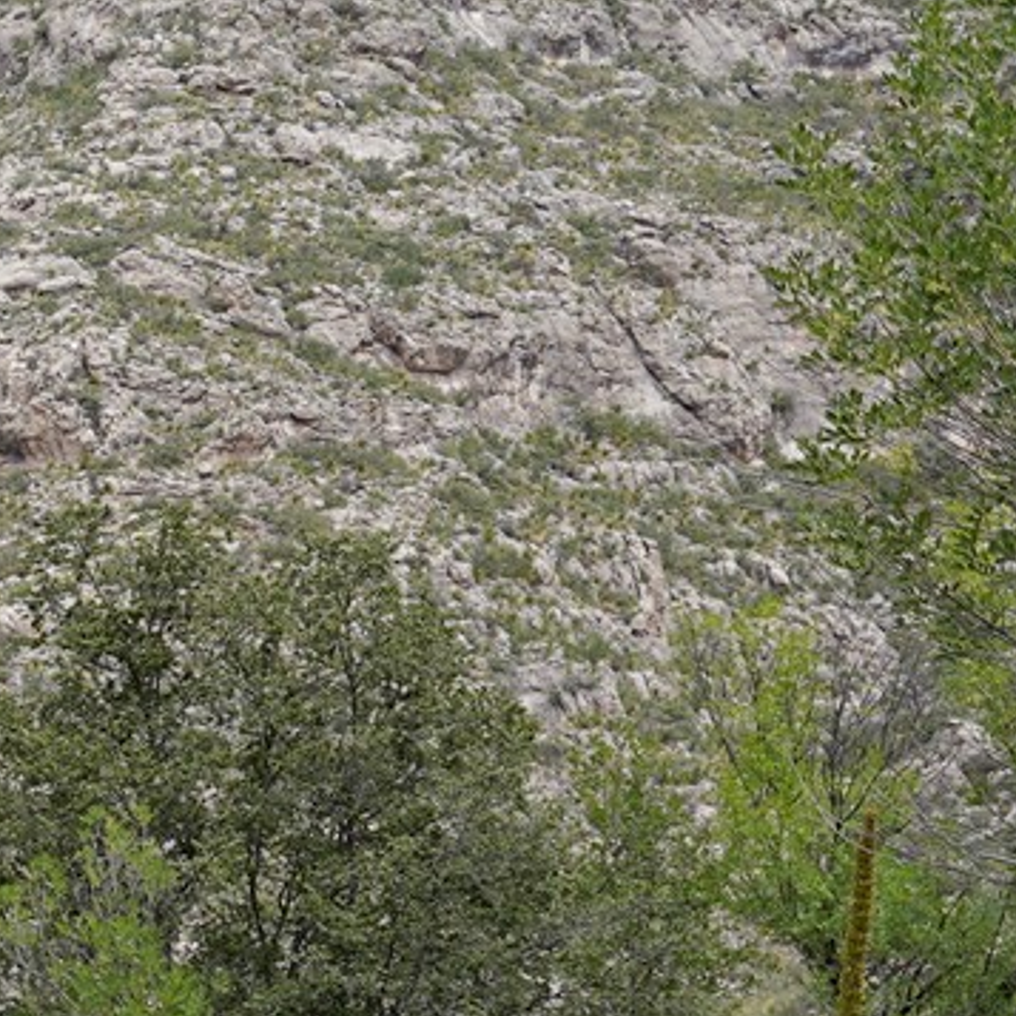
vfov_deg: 10.6
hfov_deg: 9.8
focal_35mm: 162
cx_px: -1207
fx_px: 5379
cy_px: 1301
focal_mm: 34
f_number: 11
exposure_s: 1/100
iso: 100
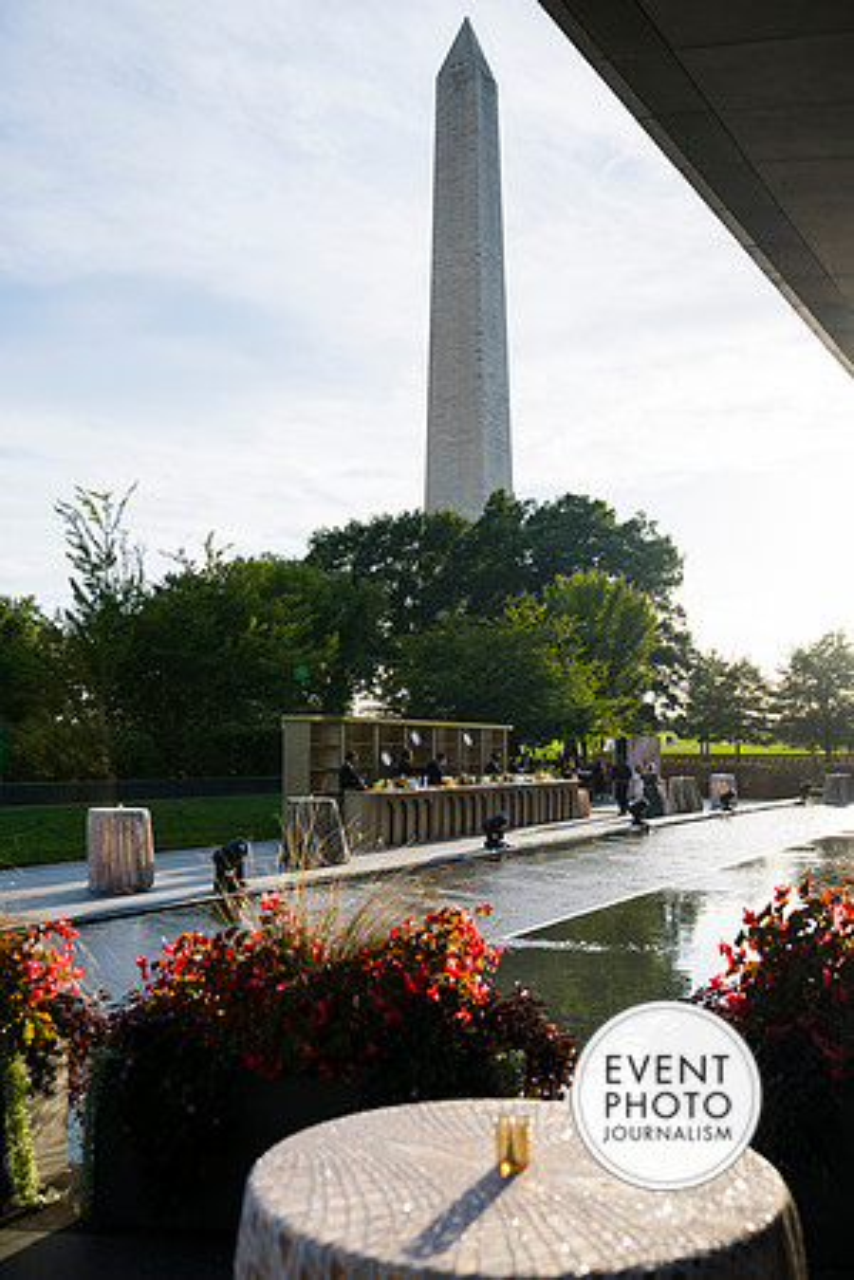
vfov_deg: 57.2
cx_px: 427
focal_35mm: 33
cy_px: 640
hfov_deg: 40.0
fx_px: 1174
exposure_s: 1/800
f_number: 3.5
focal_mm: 33
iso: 64
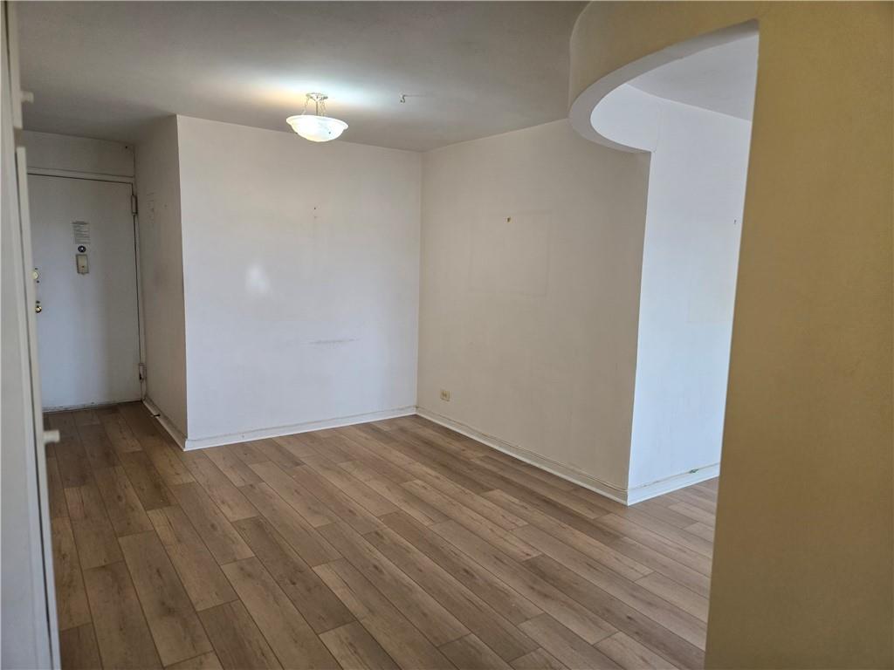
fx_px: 594
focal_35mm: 23
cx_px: 447
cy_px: 335
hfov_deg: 73.9
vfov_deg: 58.9
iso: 125
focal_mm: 5.4
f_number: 1.8
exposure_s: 1/120
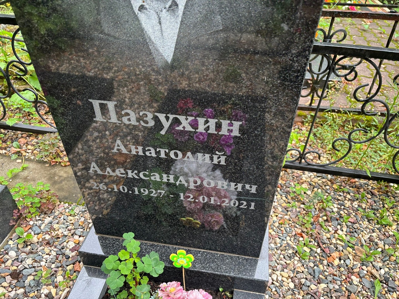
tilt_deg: -45.4
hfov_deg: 67.3
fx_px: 300
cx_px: 200
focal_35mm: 26
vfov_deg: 53.1
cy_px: 150
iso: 100
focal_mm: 5.96
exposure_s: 1/121
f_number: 1.6
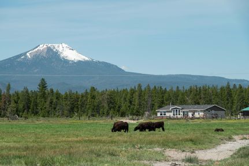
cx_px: 124
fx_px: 1099
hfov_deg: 12.9
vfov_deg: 8.6
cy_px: 83
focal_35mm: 159
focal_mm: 58.29
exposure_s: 1/400
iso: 100
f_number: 5.6
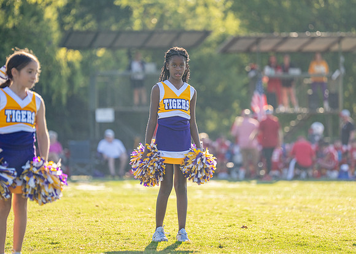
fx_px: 2006
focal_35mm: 198
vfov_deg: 7.2
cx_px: 188
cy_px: 124
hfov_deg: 10.1
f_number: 2.8
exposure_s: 1/2000
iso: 400
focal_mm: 173
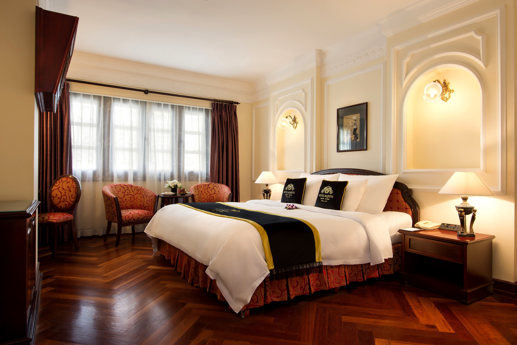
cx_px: 258
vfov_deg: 59.5
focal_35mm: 21
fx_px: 302
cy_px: 172
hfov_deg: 81.2
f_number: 8
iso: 100
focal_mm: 14
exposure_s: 2
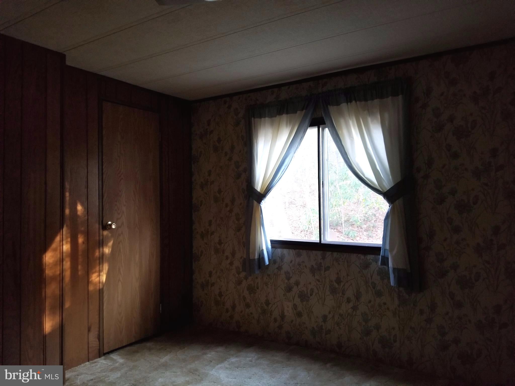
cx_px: 258
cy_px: 193
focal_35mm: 26
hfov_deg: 67.3
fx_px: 387
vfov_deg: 53.1
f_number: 1.7
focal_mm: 4.3
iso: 200
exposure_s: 1/28
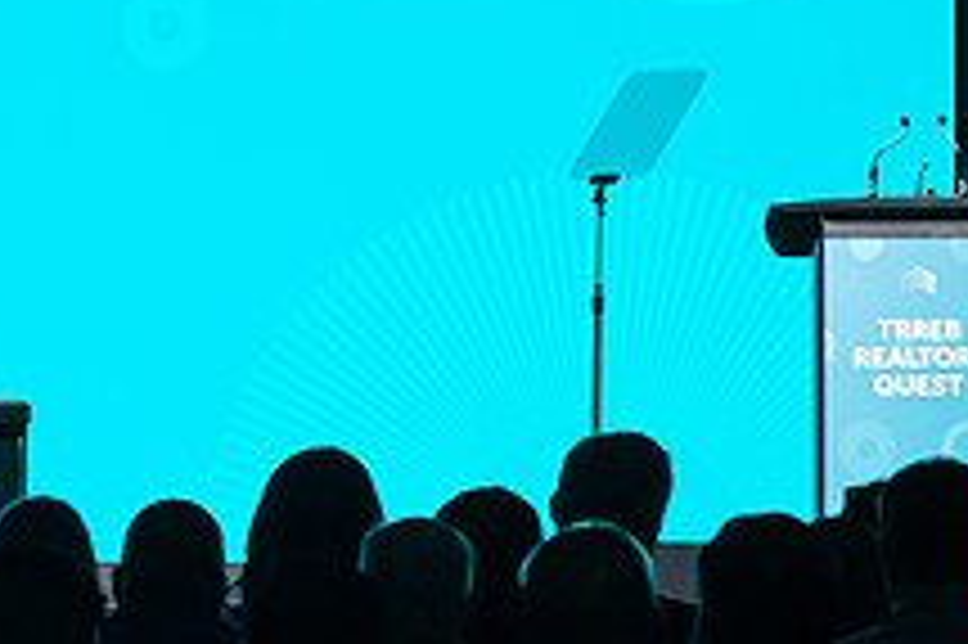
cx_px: -207
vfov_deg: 4.0
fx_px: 9242
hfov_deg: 6.0
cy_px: 223
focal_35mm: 344
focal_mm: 85
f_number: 5.6
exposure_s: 1/160
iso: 1600
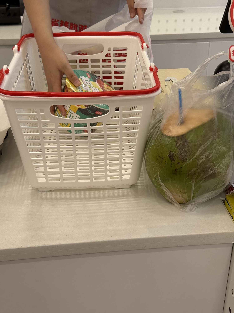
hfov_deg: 30.3
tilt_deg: -29.8
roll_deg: -0.7
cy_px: 156
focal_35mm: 48
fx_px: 433
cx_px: 117
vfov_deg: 39.7
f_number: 1.78
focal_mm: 6.76
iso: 64
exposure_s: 1/439
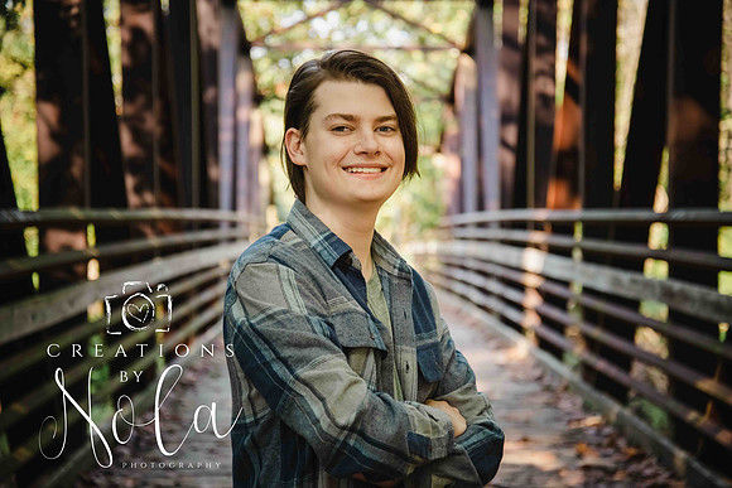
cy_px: 244
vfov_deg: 17.1
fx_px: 1627
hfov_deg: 25.4
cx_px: 366
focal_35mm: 80
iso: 1000
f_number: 4.5
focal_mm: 80
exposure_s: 1/320
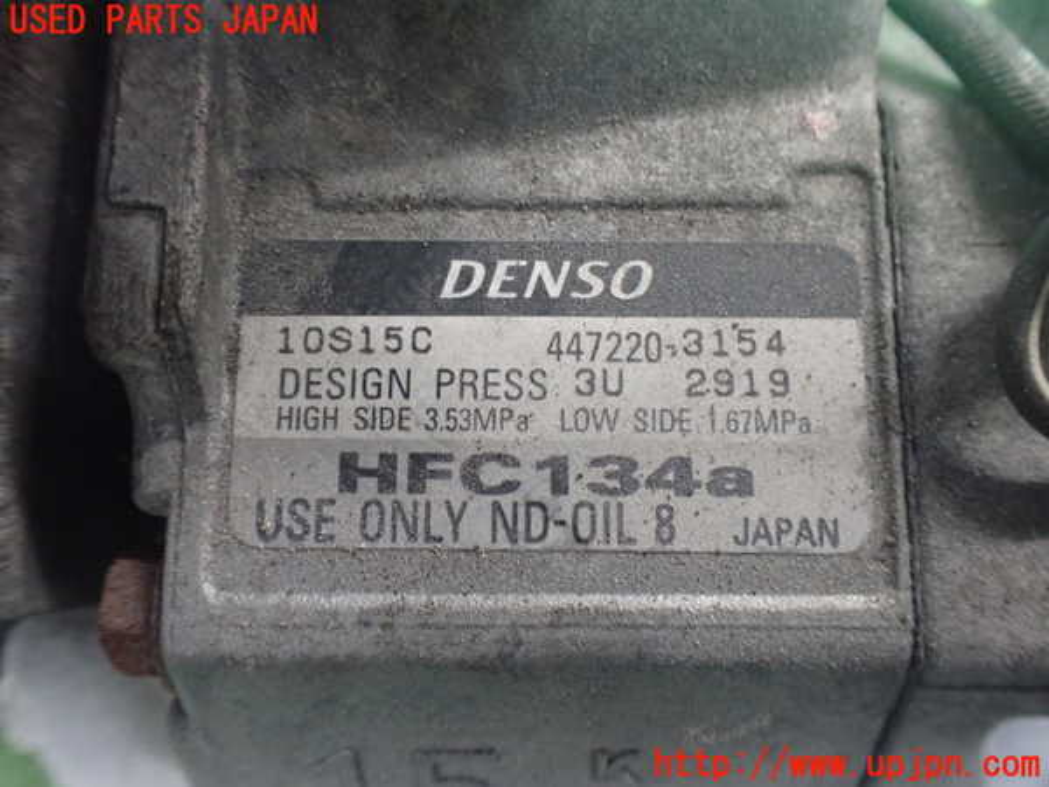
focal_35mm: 30
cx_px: 524
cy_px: 394
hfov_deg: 60.0
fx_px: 909
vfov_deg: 46.8
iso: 800
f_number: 2.3
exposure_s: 1/50
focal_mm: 5.4
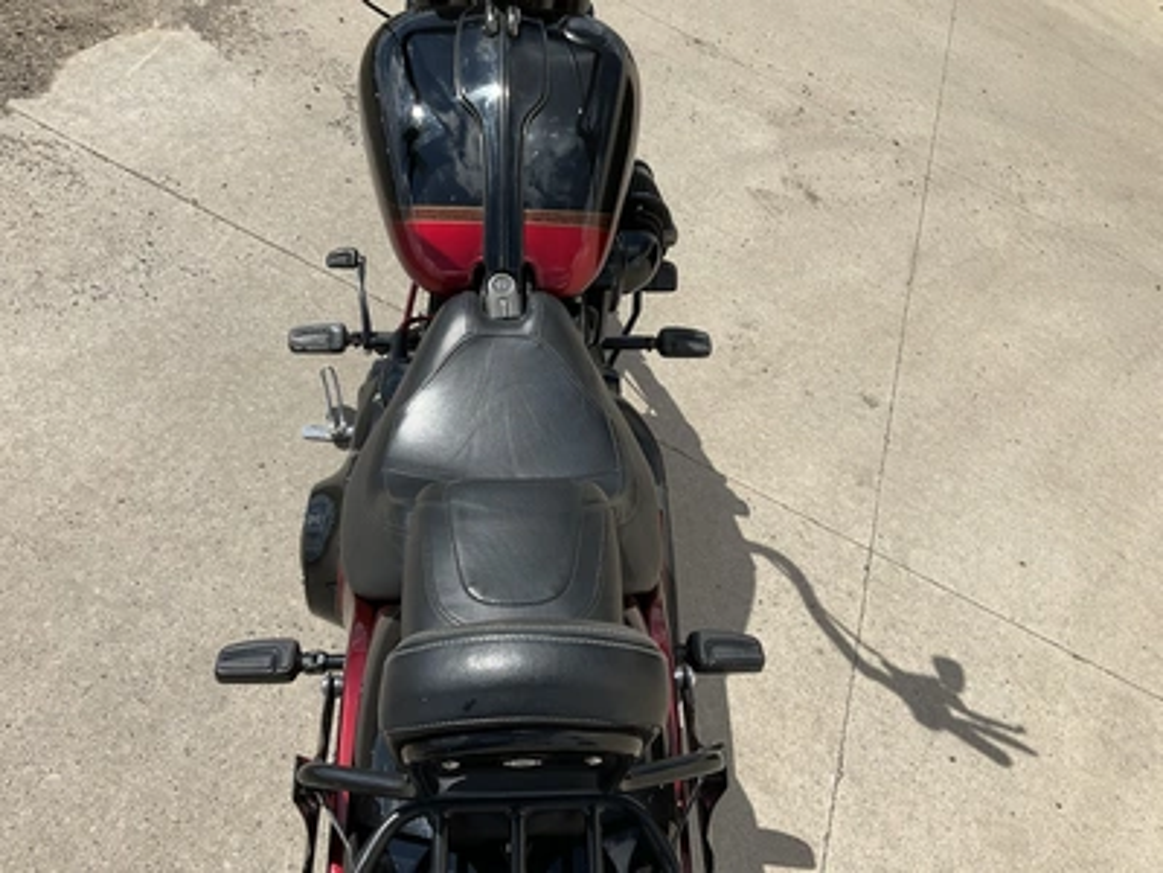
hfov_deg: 61.7
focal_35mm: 29
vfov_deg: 48.2
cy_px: 436
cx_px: 582
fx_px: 974
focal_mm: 3
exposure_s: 1/2959
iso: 25
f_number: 1.8
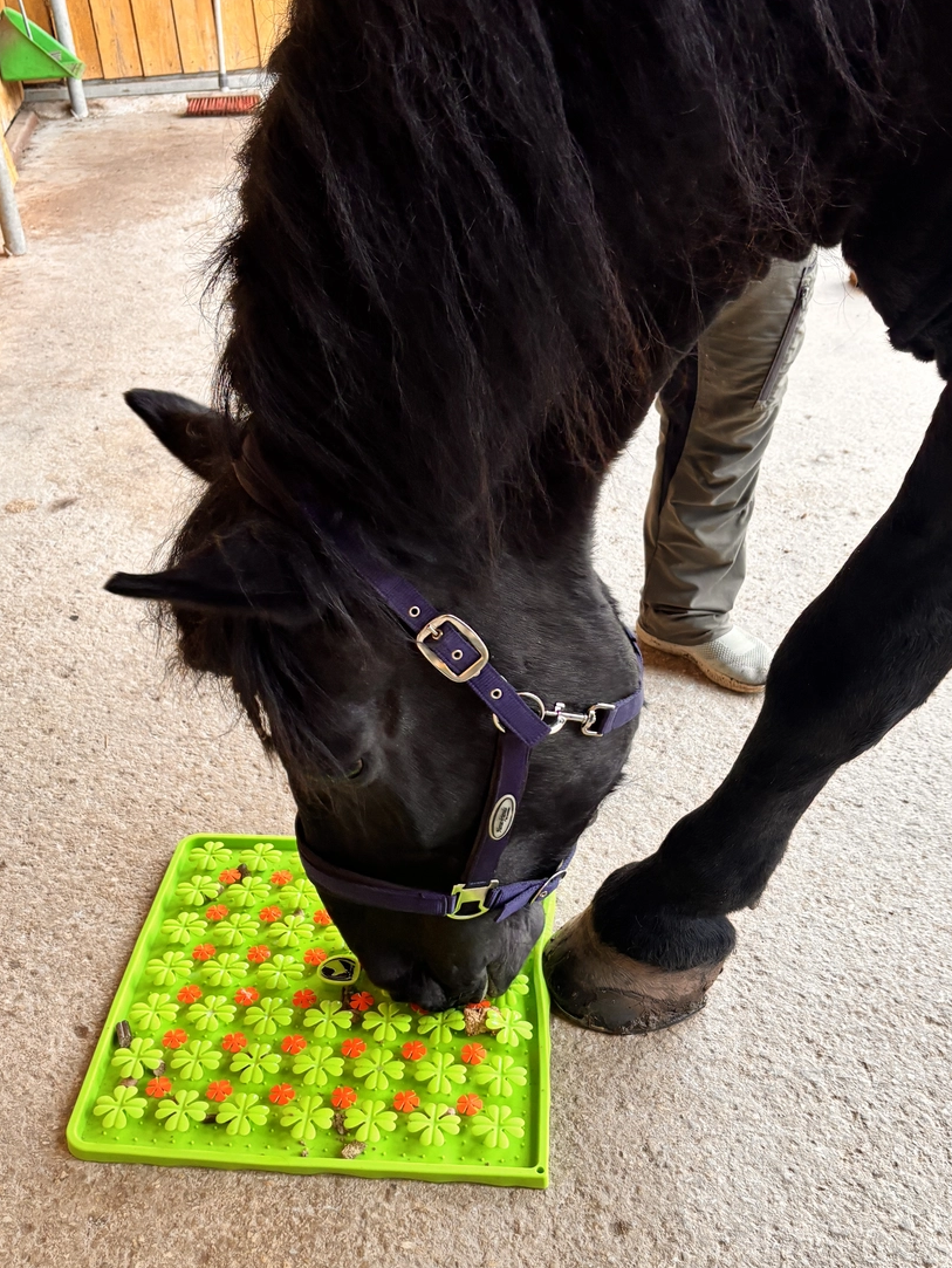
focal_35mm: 36
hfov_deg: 39.7
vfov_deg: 51.1
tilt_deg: -35.9
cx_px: 455
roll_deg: +3.1
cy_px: 734
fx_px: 1319
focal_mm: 5.96
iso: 125
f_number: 1.6
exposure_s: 1/71
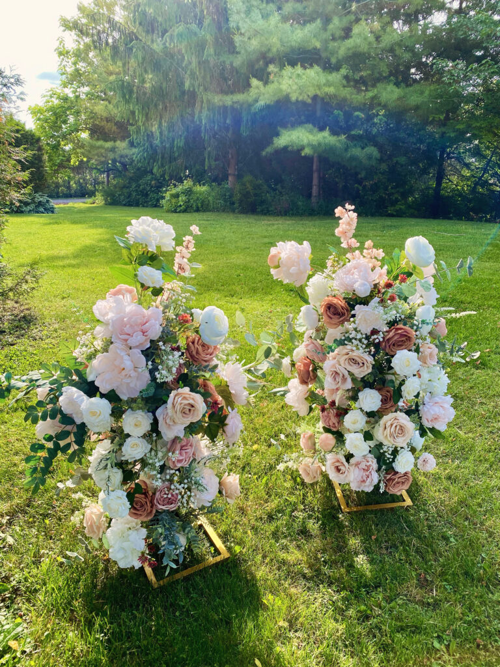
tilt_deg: -18.1
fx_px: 501
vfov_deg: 67.3
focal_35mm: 26
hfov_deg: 53.1
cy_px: 334
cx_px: 250
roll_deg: -0.7
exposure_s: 1/499
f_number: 1.8
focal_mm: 4.25
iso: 32
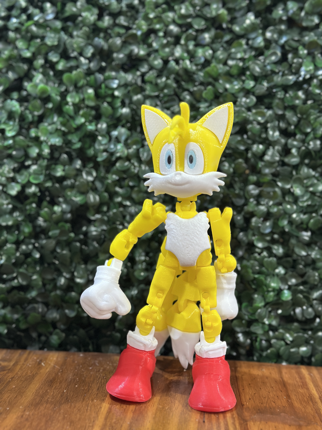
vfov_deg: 39.7
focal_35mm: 48
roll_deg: -3.2
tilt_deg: -6.0
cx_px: 161
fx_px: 595
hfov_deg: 30.3
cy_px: 215
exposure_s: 1/33
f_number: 1.78
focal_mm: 6.86
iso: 320
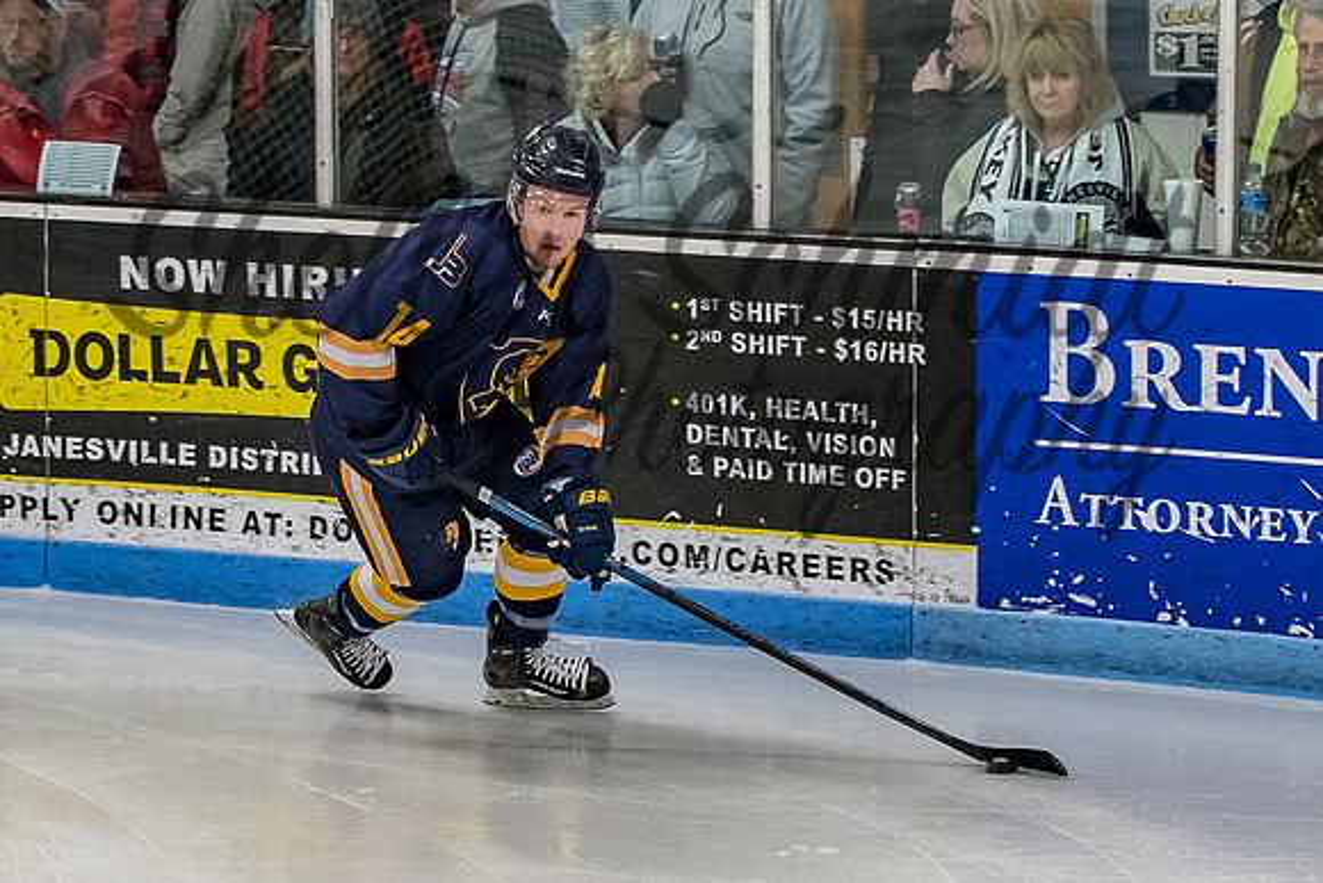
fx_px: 8021
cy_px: 443
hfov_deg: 9.4
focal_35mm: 218
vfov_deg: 6.3
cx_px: 514
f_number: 3.2
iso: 1600
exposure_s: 1/800
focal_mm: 70
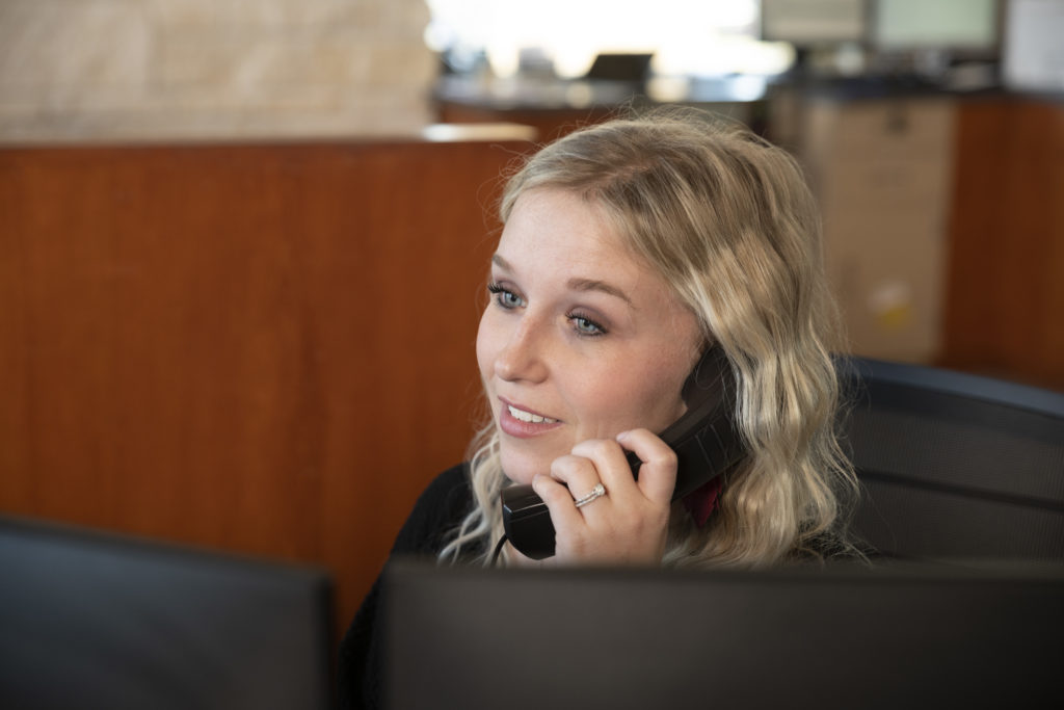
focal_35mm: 70
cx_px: 532
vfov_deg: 19.5
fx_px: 2069
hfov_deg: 28.8
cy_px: 355
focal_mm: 70
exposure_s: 1/100
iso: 400
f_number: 4
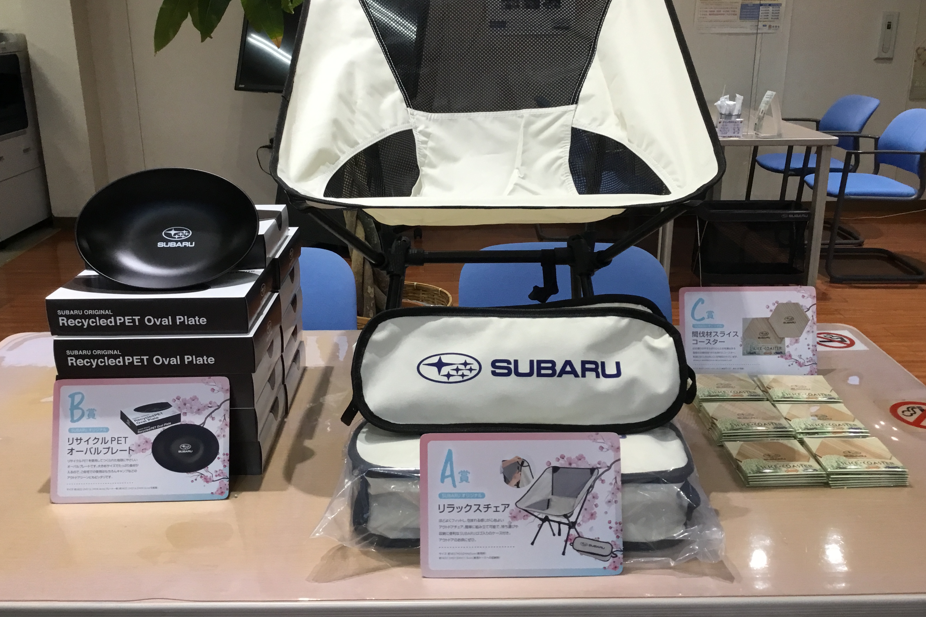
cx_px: 466
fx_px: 849
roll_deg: -0.4
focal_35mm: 33
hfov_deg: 57.2
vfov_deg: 39.9
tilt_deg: -17.0
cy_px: 270
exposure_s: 1/30
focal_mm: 3.3
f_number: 2.4
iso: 32
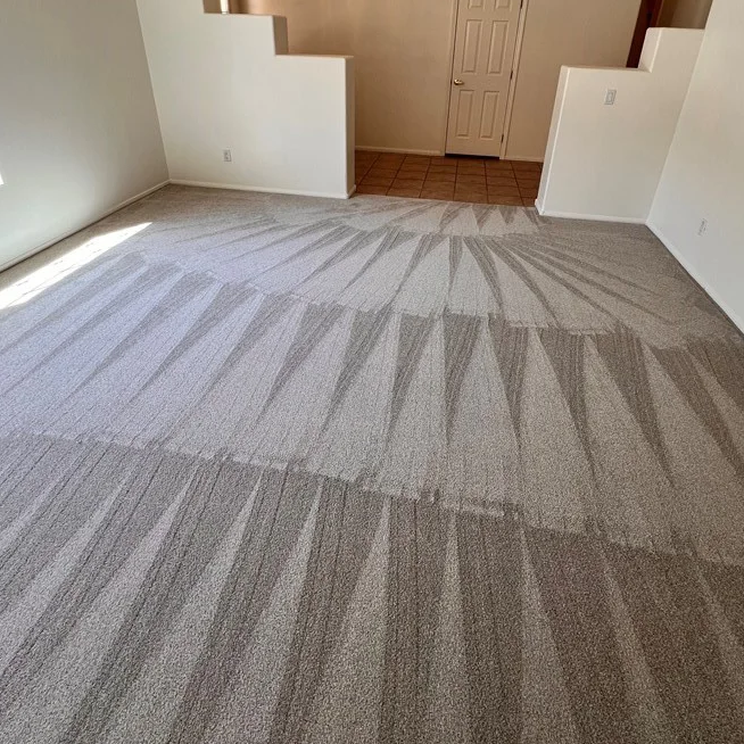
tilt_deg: -26.3
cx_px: 381
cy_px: 264
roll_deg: -1.9
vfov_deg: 78.7
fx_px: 438
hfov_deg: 80.7
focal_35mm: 18
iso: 50
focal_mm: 1.57
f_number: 1.8
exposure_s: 1/120
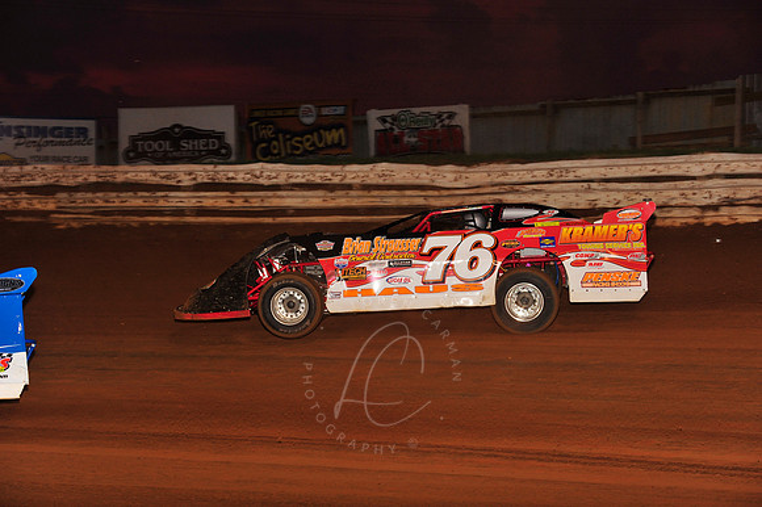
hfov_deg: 18.3
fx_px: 2369
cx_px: 381
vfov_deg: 12.2
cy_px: 254
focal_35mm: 112
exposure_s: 1/320
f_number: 7.1
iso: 1000
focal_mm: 112
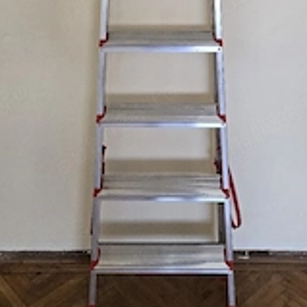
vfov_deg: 31.0
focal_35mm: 51
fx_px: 512
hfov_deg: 33.4
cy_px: 2
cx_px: 154
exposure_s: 1/101
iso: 200
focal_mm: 5.4
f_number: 1.8
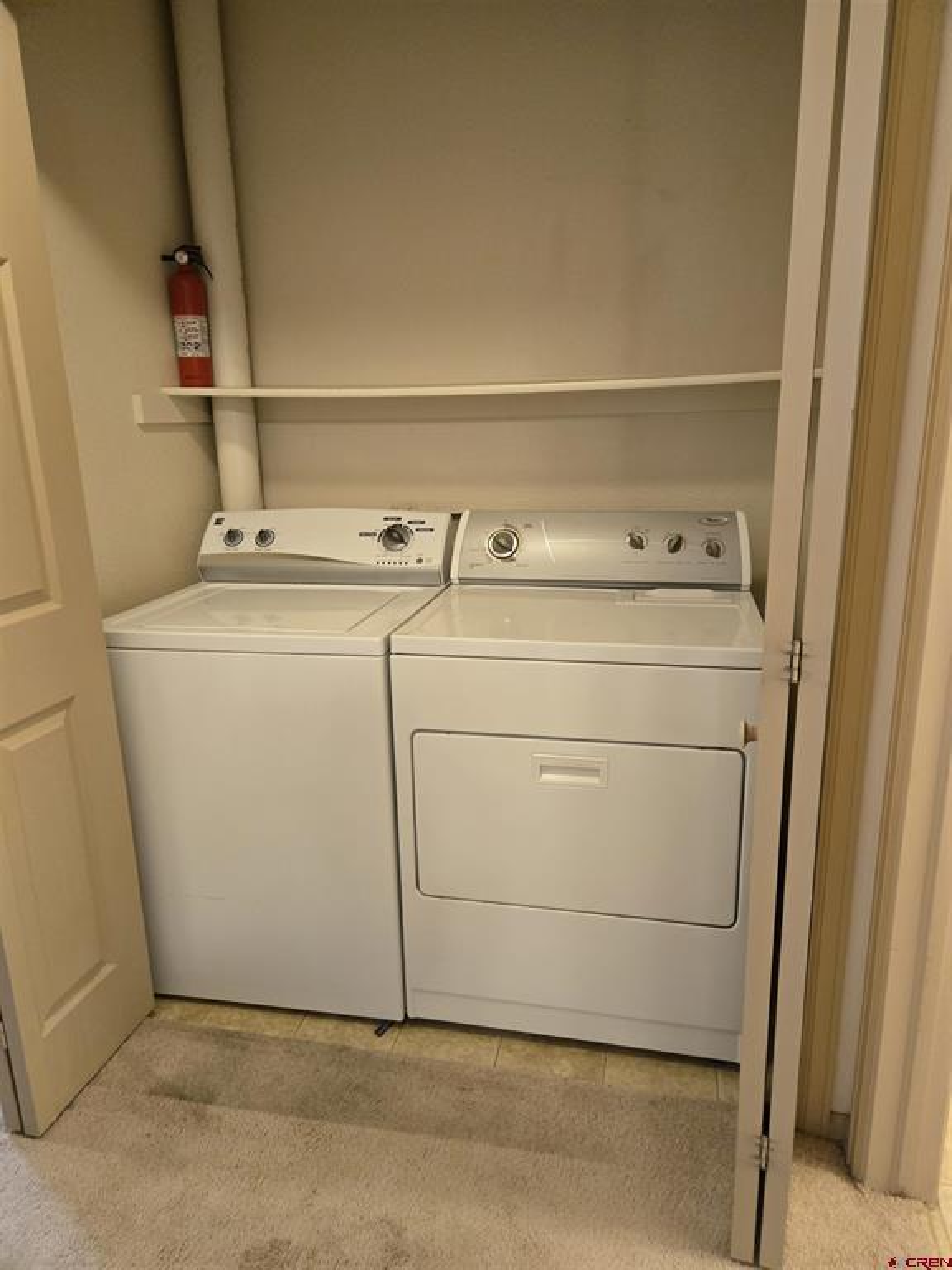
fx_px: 843
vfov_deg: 73.9
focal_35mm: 23
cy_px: 635
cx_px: 476
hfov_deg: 58.9
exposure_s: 1/120
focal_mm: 5.4
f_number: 1.8
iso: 800
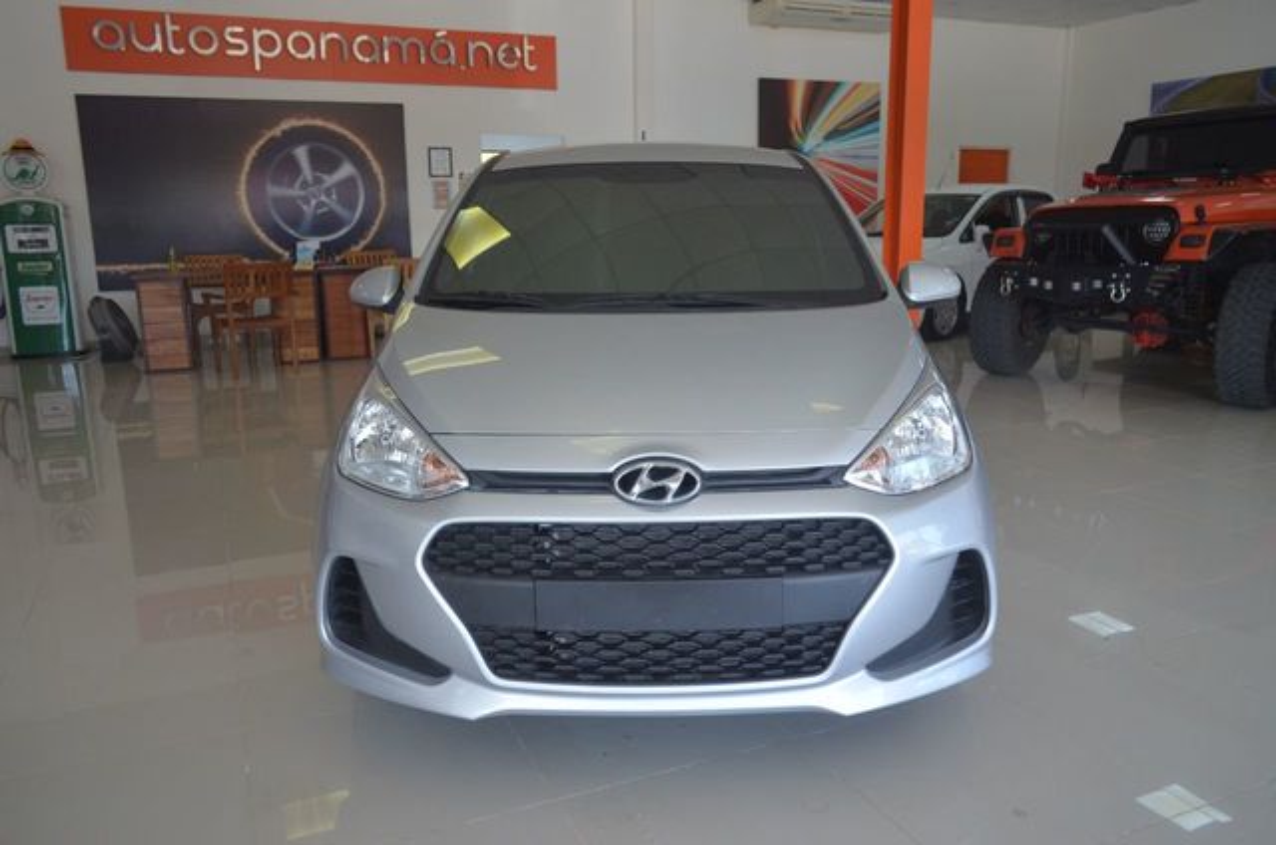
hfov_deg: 67.5
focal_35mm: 27
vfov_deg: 47.7
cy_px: 422
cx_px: 638
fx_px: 955
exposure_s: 1/250
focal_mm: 18
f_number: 3.5
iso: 500
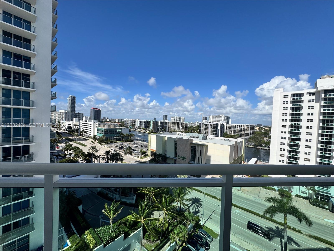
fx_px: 135
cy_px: 126
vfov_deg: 85.7
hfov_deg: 102.1
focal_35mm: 14
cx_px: 167
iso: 50
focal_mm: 2.22
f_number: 2.2
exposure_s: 1/3390
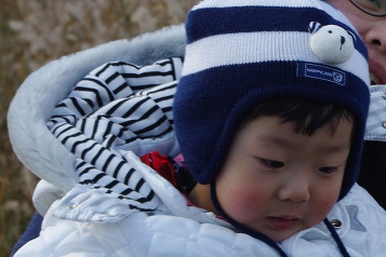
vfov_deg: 7.5
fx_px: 1973
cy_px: 115
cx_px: 447
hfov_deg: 11.0
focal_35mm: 184
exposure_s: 1/180
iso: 200
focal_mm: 42.5
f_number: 8
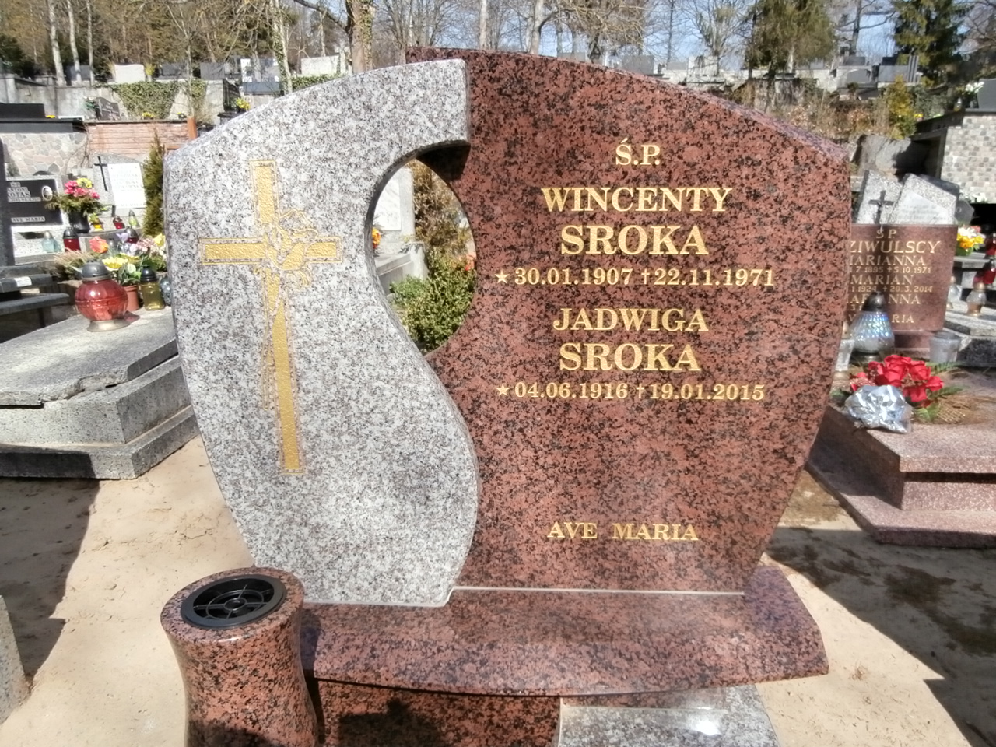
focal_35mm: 24
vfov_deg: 56.8
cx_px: 498
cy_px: 374
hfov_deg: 71.6
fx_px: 691
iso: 100
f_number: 3
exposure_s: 1/800
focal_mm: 4.2
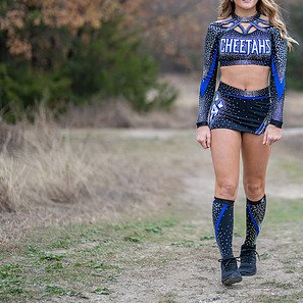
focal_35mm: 105
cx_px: 258
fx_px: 1040
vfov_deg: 16.5
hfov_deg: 16.4
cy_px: 86
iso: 400
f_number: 1.2
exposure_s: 1/1000
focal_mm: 50
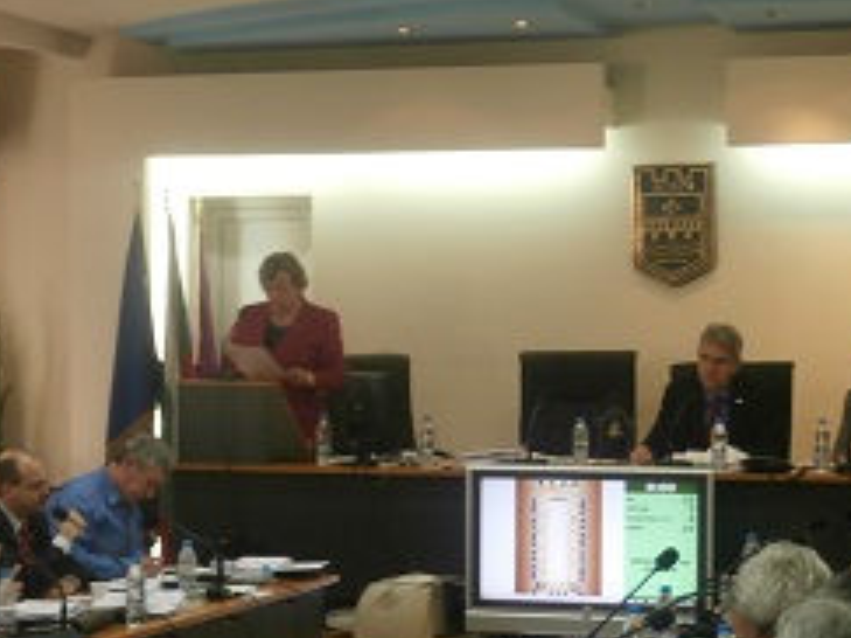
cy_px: 347
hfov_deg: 17.5
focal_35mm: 112
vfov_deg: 13.2
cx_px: 203
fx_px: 2752
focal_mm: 12.1
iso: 200
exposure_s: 1/20
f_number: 4.7
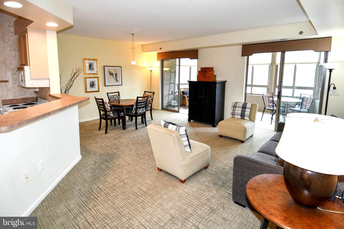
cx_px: 172
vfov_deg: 67.4
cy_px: 114
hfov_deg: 90.0
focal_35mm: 18
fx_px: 172
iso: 220
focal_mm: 12
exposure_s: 1/60
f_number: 4
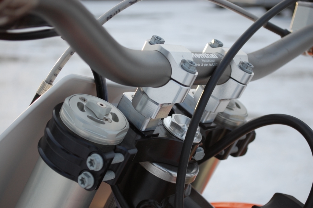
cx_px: 156
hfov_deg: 28.1
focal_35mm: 72
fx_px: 625
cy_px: 104
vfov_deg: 18.9
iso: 200
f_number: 5.6
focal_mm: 48
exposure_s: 1/125
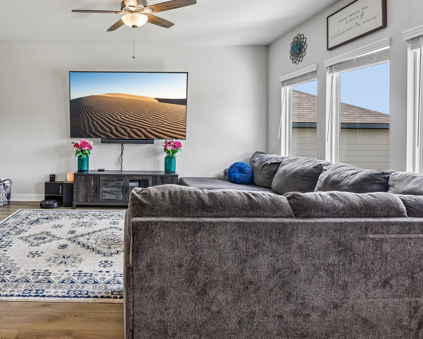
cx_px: 133
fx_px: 275
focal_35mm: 22
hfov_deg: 72.3
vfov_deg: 62.5
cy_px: 134
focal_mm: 16
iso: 450
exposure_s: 1/15
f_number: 8
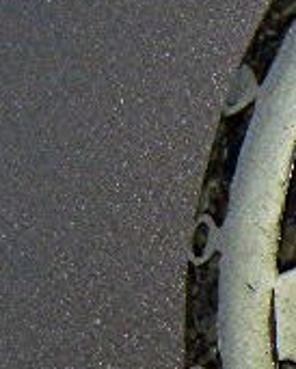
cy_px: 332
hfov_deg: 5.5
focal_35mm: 263
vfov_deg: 7.3
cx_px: 866
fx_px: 2877
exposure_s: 1/30
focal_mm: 8.1
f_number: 7.6
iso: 267
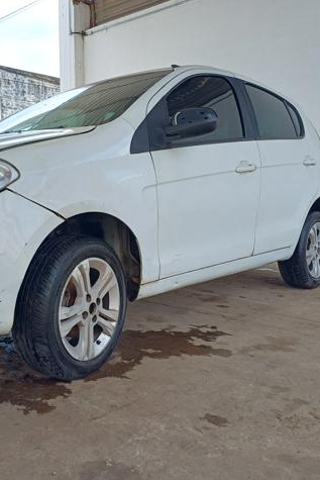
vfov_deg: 54.4
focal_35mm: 35
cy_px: 241
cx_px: 82
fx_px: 466
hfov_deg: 37.0
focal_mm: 4.65
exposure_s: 1/182
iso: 50
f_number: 1.8
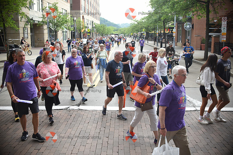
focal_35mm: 35
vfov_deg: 37.9
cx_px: 116
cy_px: 78
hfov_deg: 54.4
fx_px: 227
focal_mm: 35
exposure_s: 1/320
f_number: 5
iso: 640
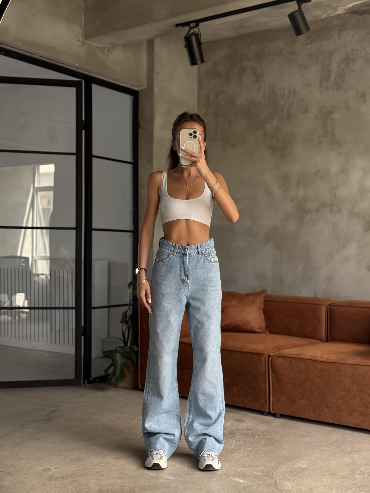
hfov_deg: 30.3
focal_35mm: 48
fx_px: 684
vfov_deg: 39.7
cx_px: 185
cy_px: 246
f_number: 1.78
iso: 160
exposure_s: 1/122
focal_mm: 6.76
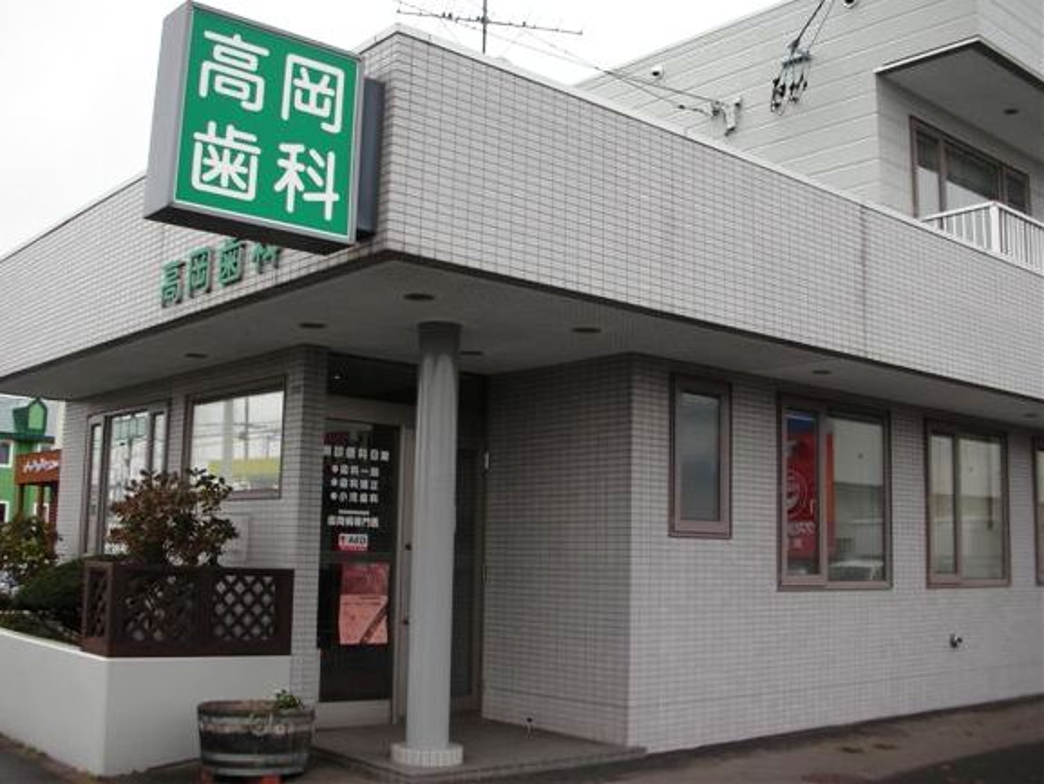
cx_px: 522
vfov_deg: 40.7
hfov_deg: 52.6
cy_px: 392
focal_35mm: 35
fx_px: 1056
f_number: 3
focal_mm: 5.8
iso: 50
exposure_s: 1/116
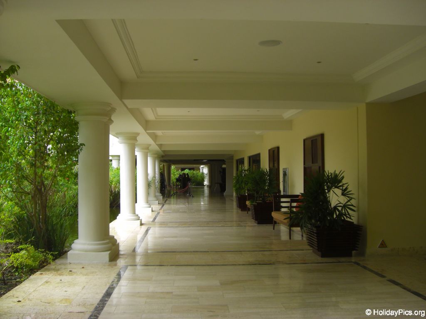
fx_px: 468
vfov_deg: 37.7
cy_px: 160
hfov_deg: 49.0
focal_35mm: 38
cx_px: 213
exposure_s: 1/200
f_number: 2.7
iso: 64
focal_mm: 6.2
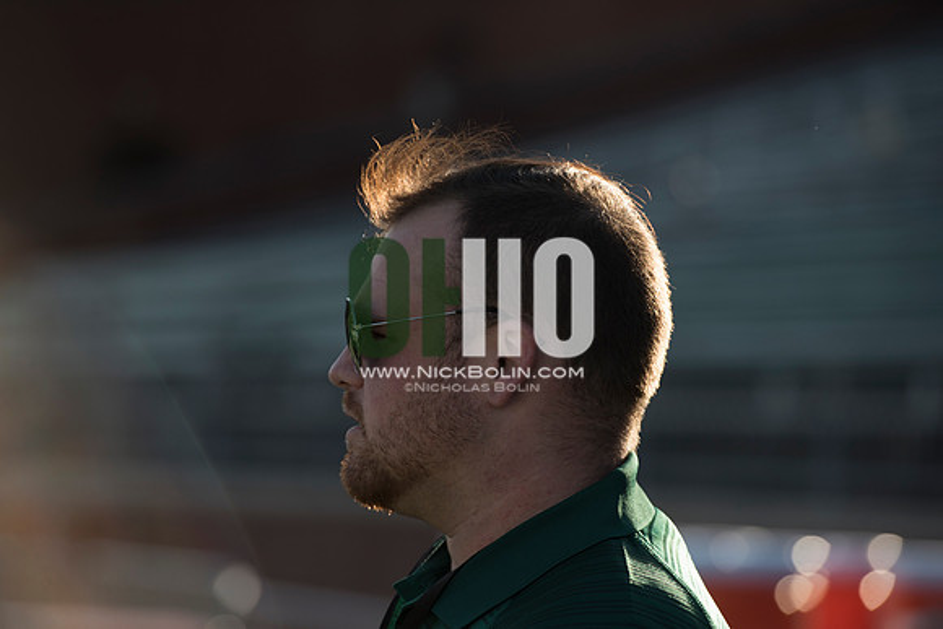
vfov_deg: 6.9
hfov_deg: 10.3
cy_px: 314
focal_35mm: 200
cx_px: 472
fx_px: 5240
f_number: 5
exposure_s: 1/1600
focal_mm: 200
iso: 320
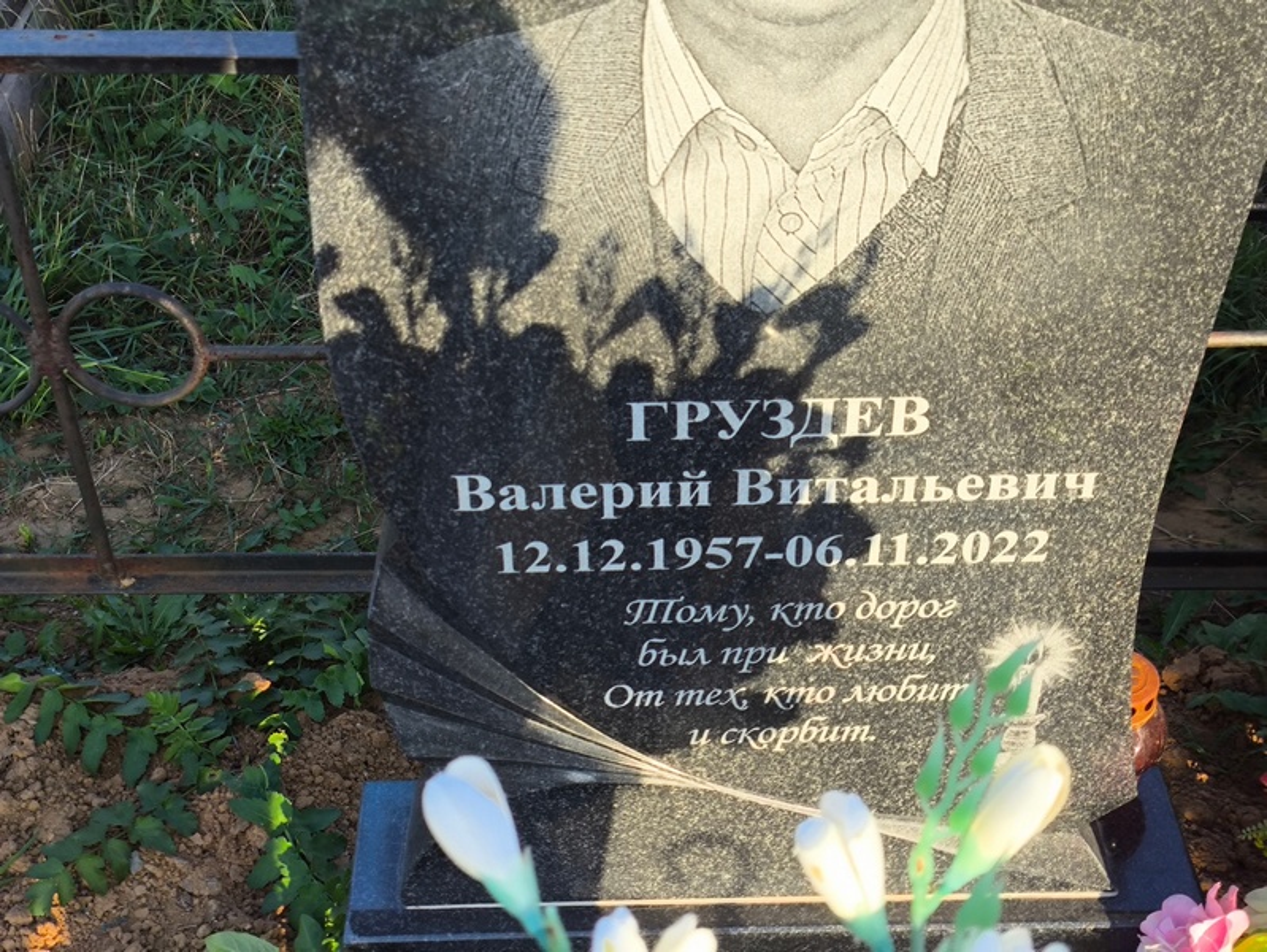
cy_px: 476
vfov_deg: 29.1
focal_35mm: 50
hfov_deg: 38.2
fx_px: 1831
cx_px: 634
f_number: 1.7
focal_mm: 4.71
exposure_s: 1/550
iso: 50
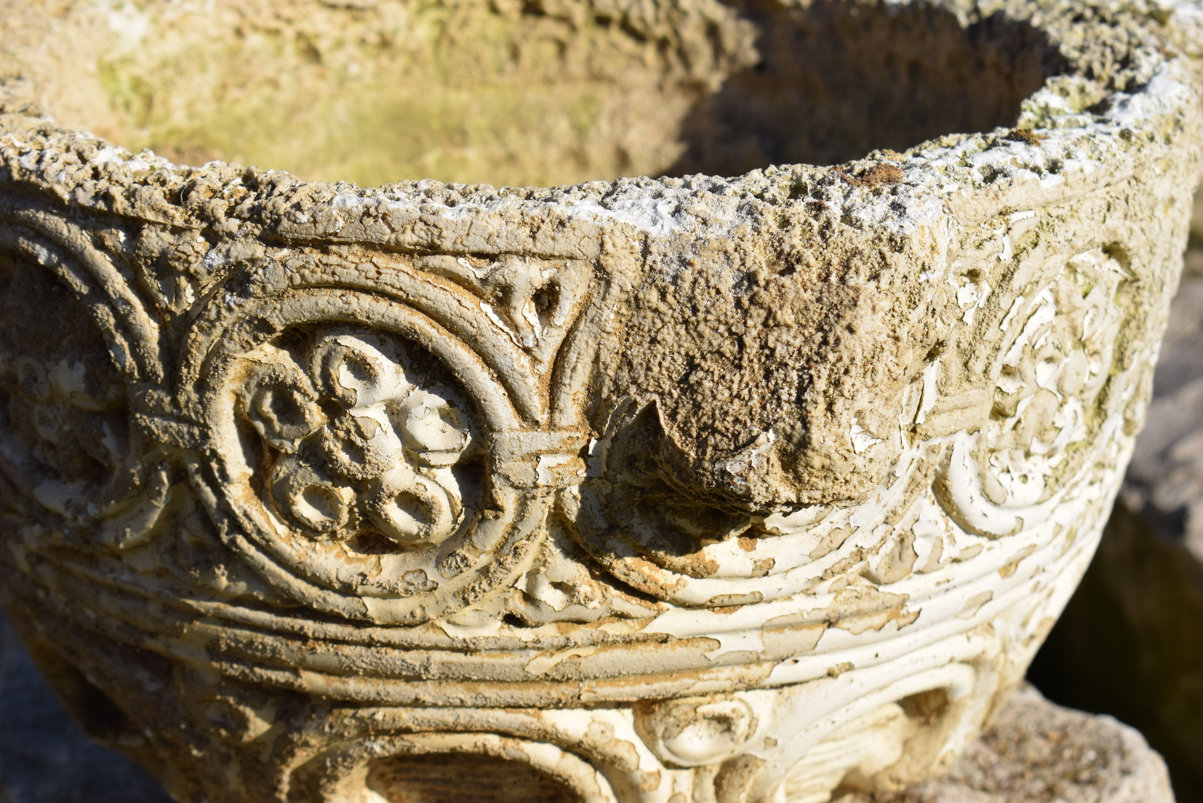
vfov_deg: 16.6
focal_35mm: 82
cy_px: 402
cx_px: 602
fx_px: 2757
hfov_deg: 24.6
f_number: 10
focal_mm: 55
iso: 200
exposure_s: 1/400
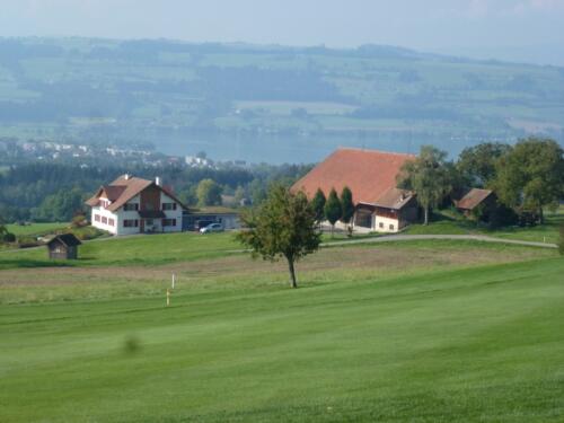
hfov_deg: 22.0
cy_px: 212
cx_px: 282
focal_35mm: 89
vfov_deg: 16.6
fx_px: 1450
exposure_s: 1/500
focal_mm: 16
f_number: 4.9
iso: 100
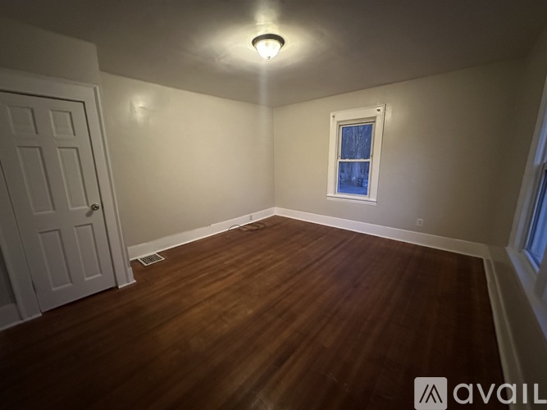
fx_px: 221
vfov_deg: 85.7
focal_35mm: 14
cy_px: 205
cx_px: 274
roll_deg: +0.2
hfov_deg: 102.1
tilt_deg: -12.0
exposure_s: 1/40
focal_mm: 2.22
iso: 1250
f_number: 2.2
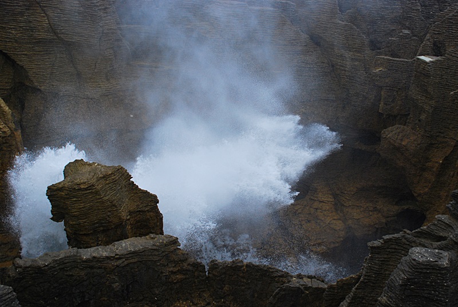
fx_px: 497
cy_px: 154
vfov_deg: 34.3
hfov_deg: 49.5
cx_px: 229
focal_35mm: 39
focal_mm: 26
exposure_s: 1/400
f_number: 5.6
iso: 400
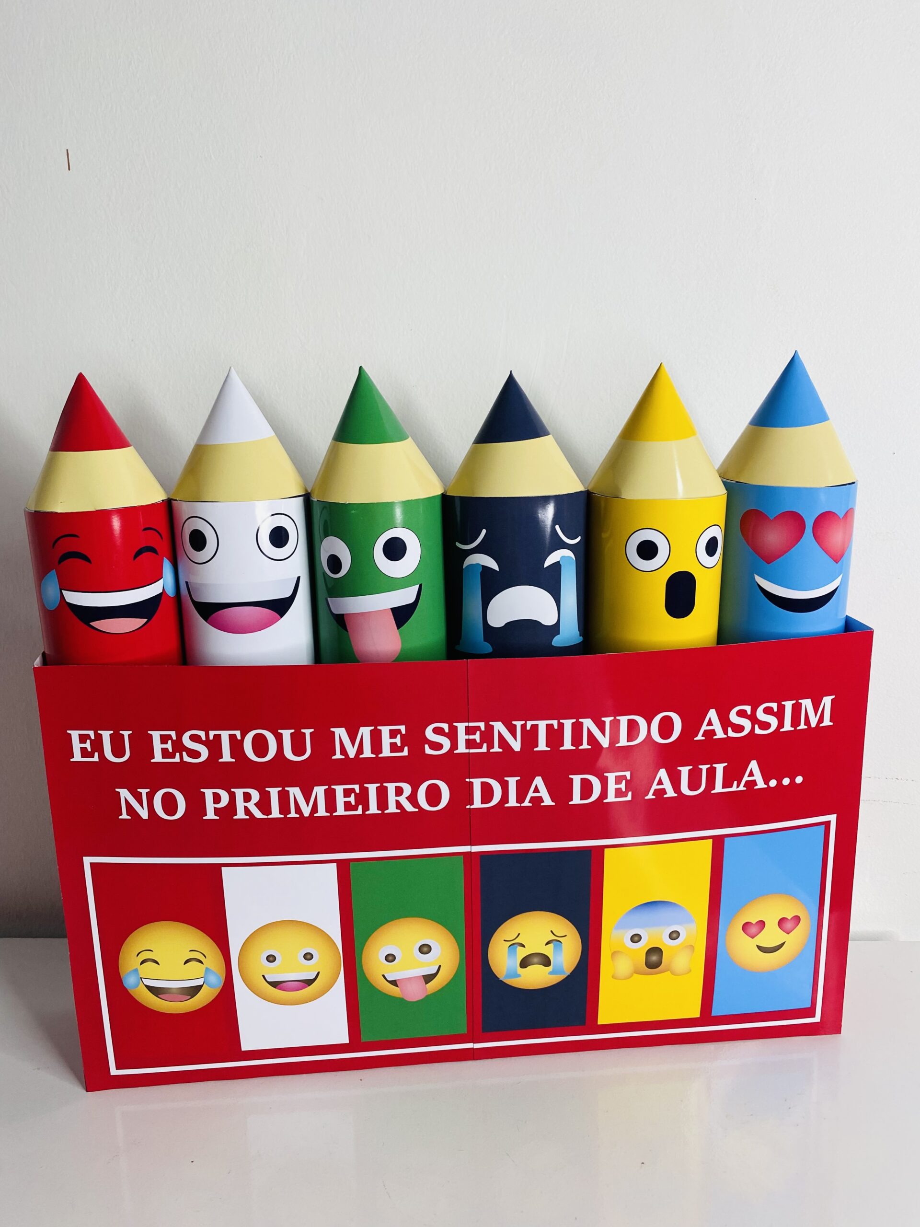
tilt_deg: -11.1
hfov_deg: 53.1
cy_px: 614
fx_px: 921
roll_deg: +1.5
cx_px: 460
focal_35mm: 26
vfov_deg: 67.3
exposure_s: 1/120
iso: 80
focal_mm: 4.25
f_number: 1.8
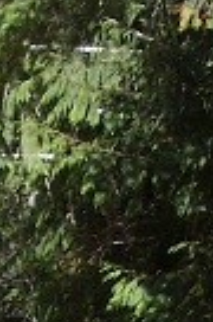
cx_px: 111
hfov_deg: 5.0
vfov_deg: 7.4
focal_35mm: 275
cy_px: 431
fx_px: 2453
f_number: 2.6
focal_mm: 5.8
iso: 50
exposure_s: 1/800
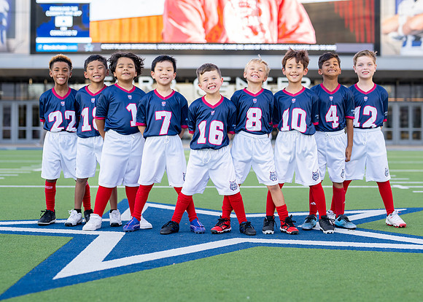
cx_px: 220
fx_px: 828
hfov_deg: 28.7
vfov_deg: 20.7
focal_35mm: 69
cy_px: 131
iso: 100
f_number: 1.8
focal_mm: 50
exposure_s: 1/500
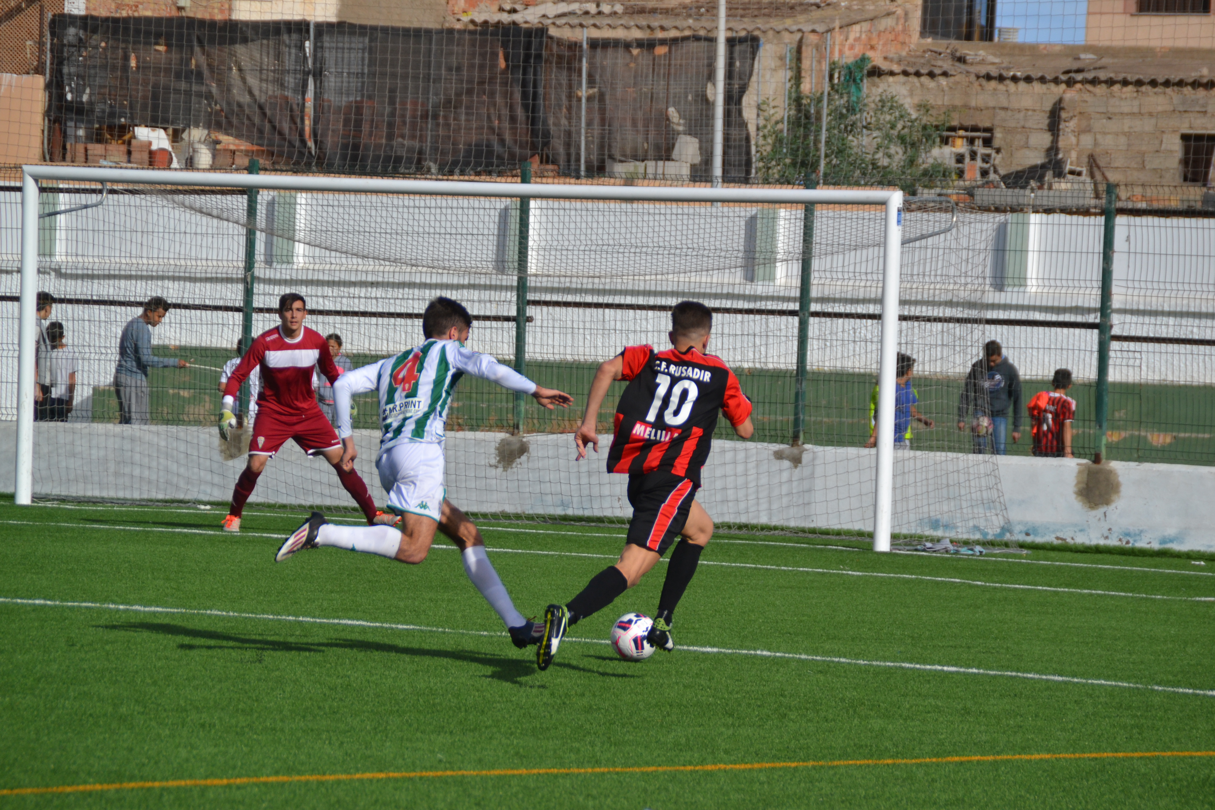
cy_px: 405
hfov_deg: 6.9
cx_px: 608
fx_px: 10124
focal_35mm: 300
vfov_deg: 4.6
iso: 400
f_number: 7.1
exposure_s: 1/2000
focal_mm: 200
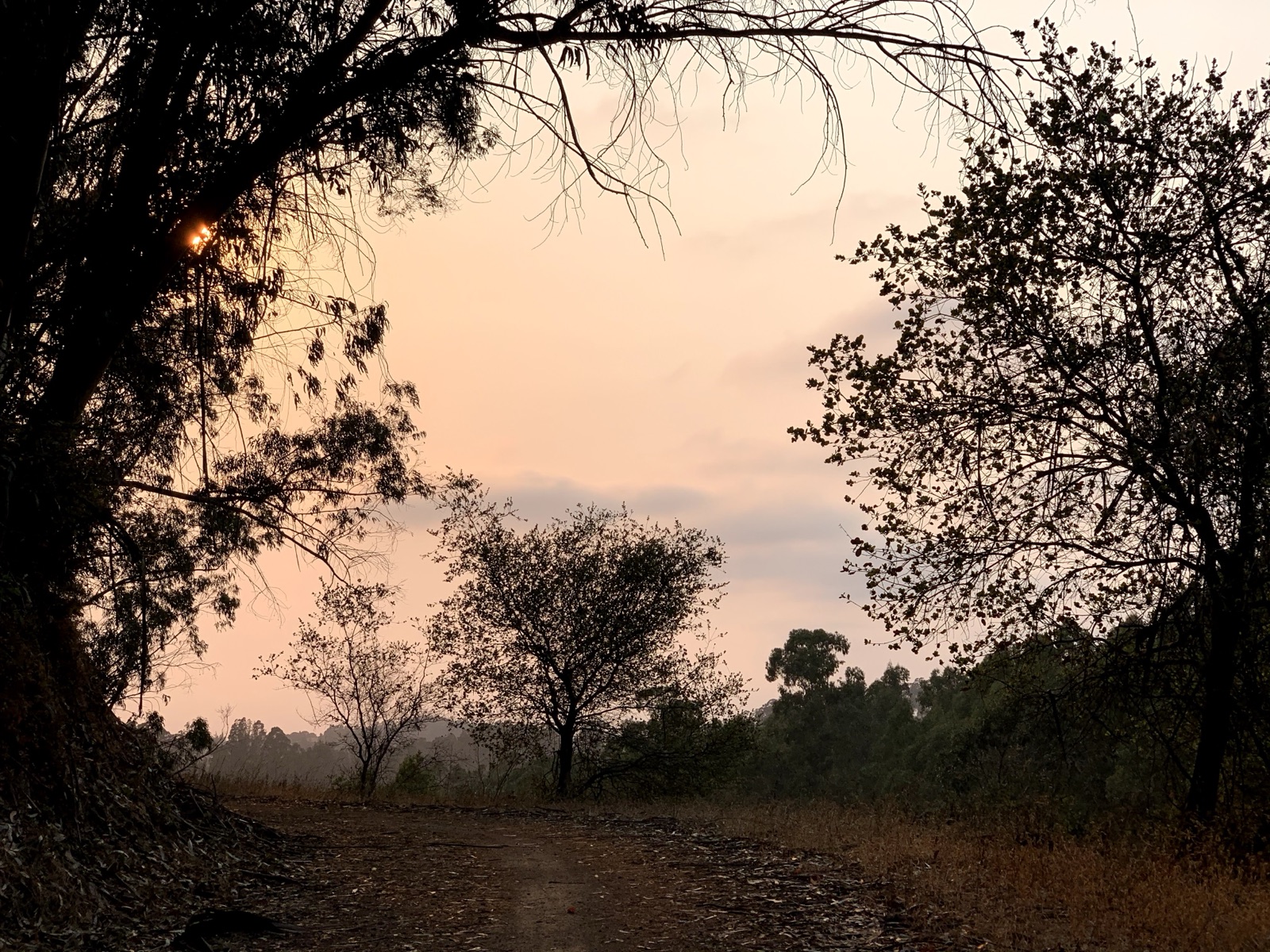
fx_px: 1908
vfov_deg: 28.0
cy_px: 476
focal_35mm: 52
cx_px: 635
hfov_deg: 36.8
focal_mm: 6
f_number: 2.4
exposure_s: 1/1115
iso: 16
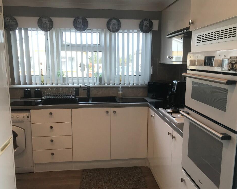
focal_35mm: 30
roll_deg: +0.5
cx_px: 120
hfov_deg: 58.8
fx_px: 210
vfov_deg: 48.5
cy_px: 96
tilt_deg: -8.7
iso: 40
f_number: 1.8
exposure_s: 1/100
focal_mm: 3.99
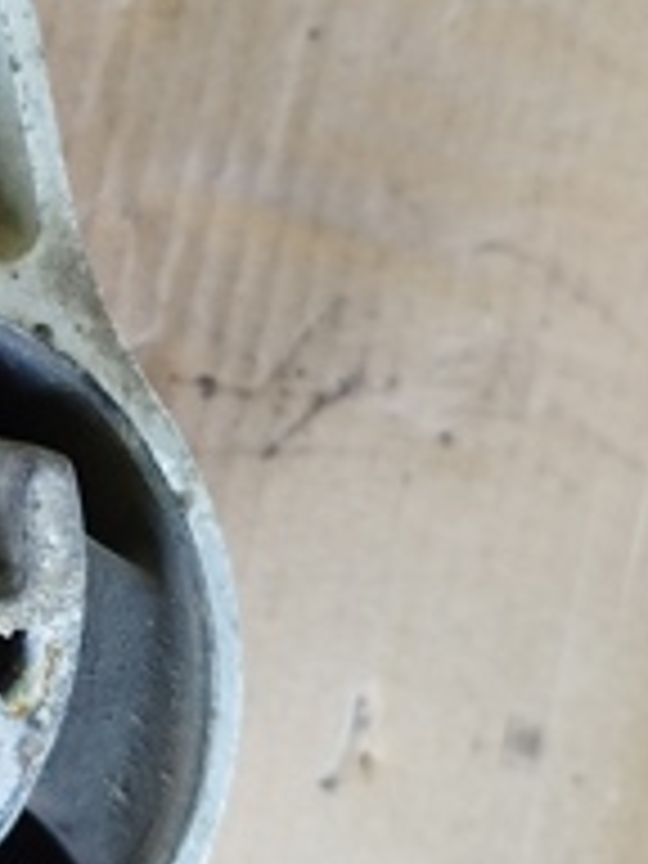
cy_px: 297
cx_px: -126
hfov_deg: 22.5
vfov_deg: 32.0
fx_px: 1498
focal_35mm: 60
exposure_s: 1/33
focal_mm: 5.31
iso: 400
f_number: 1.7
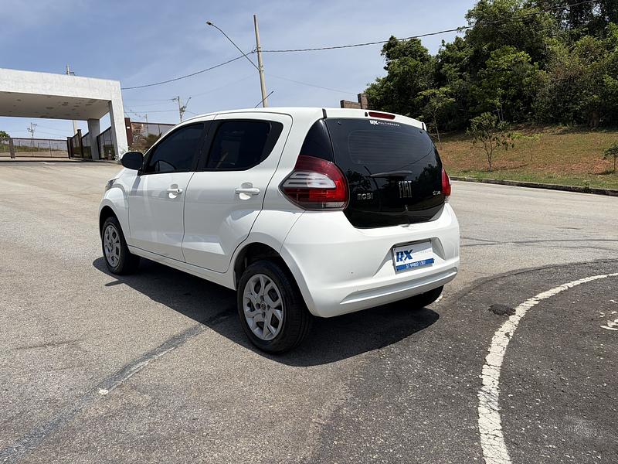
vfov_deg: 53.1
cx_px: 309
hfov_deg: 67.3
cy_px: 232
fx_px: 464
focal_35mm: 26
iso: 64
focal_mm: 5.96
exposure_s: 1/7813
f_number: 1.6
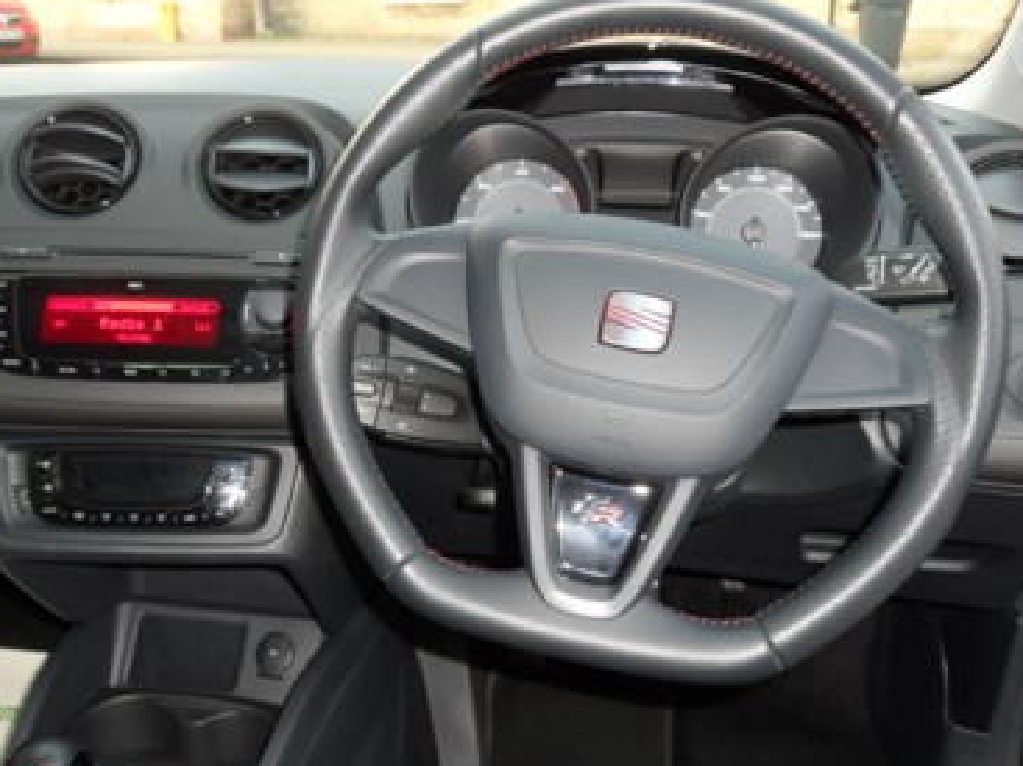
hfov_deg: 44.7
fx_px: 1241
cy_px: 368
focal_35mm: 42
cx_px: 446
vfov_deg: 34.3
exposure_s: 1/45
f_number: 3.5
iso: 80
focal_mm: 6.5
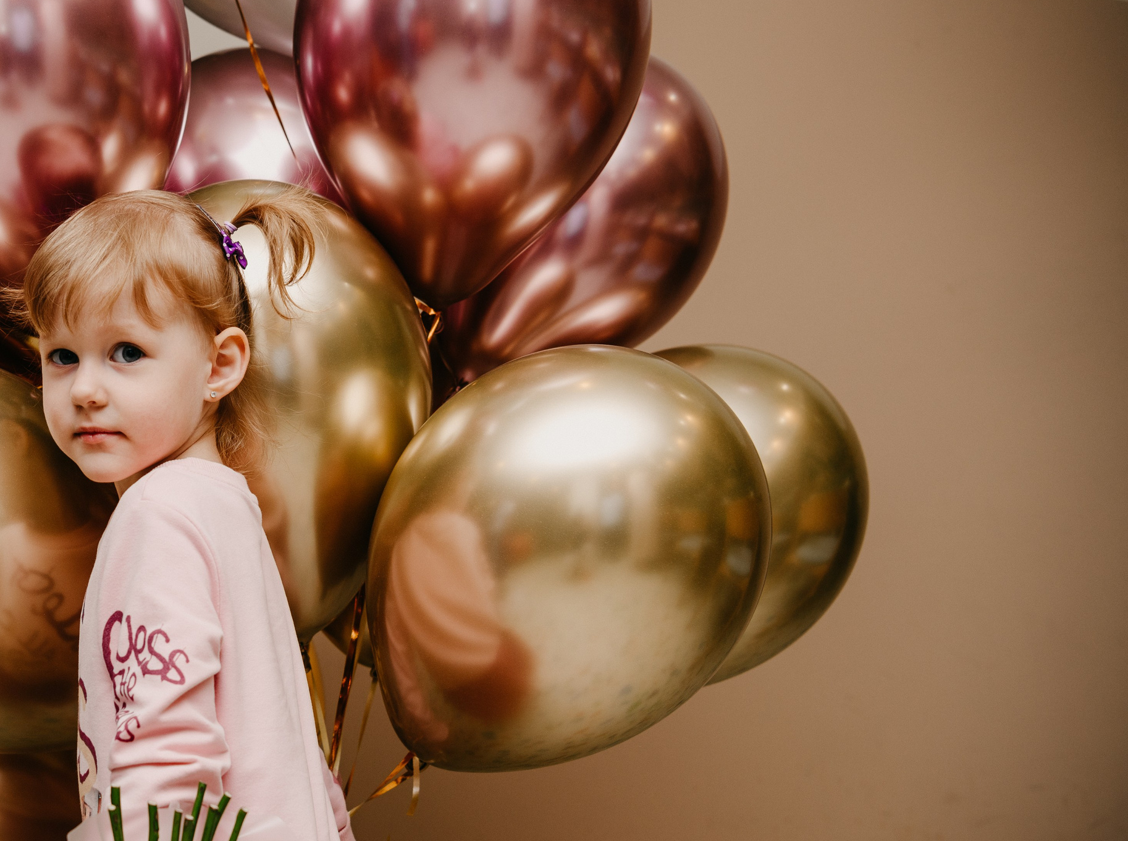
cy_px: 444
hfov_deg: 31.9
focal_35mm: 59
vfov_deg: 24.7
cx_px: 233
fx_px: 1918
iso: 200
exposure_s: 1/160
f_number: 4
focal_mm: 38
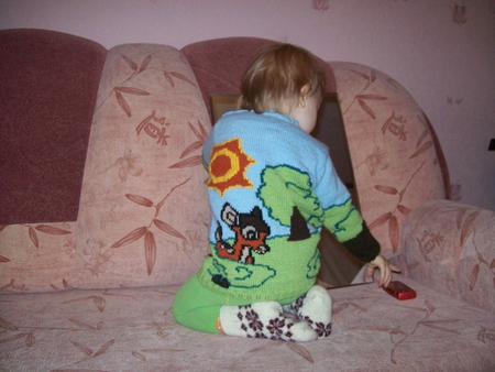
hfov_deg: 51.3
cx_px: 248
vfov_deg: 39.7
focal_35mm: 36
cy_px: 186
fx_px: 515
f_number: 2.7
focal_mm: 6
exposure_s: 1/64
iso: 200
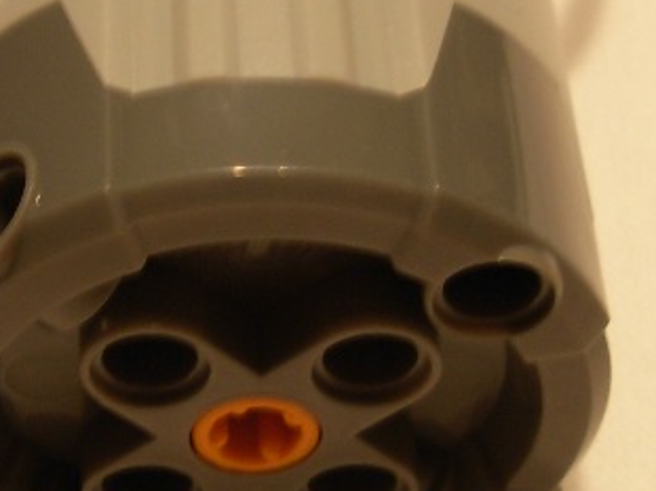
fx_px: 2368
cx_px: 259
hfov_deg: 15.8
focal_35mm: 125
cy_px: 209
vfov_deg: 11.8
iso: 79
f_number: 2.9
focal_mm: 6.3
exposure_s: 1/5.4
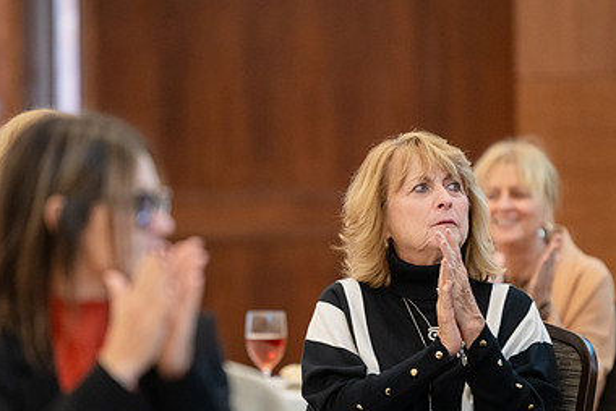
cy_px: 300
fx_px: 5497
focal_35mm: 321
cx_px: 285
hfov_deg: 6.4
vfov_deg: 4.3
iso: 3200
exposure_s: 1/320
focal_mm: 200
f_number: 2.8
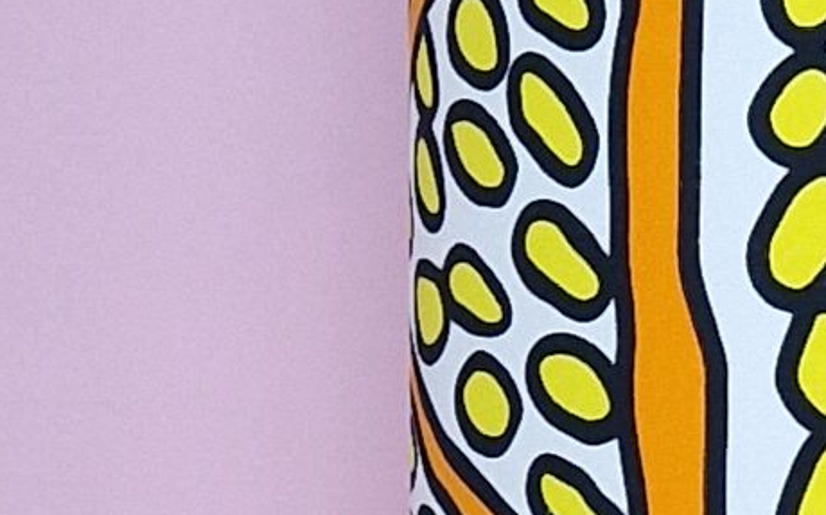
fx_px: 4770
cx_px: 936
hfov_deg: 9.8
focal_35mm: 212
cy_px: 1008
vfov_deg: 6.0
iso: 50
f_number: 1.8
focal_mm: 5.4
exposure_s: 1/281
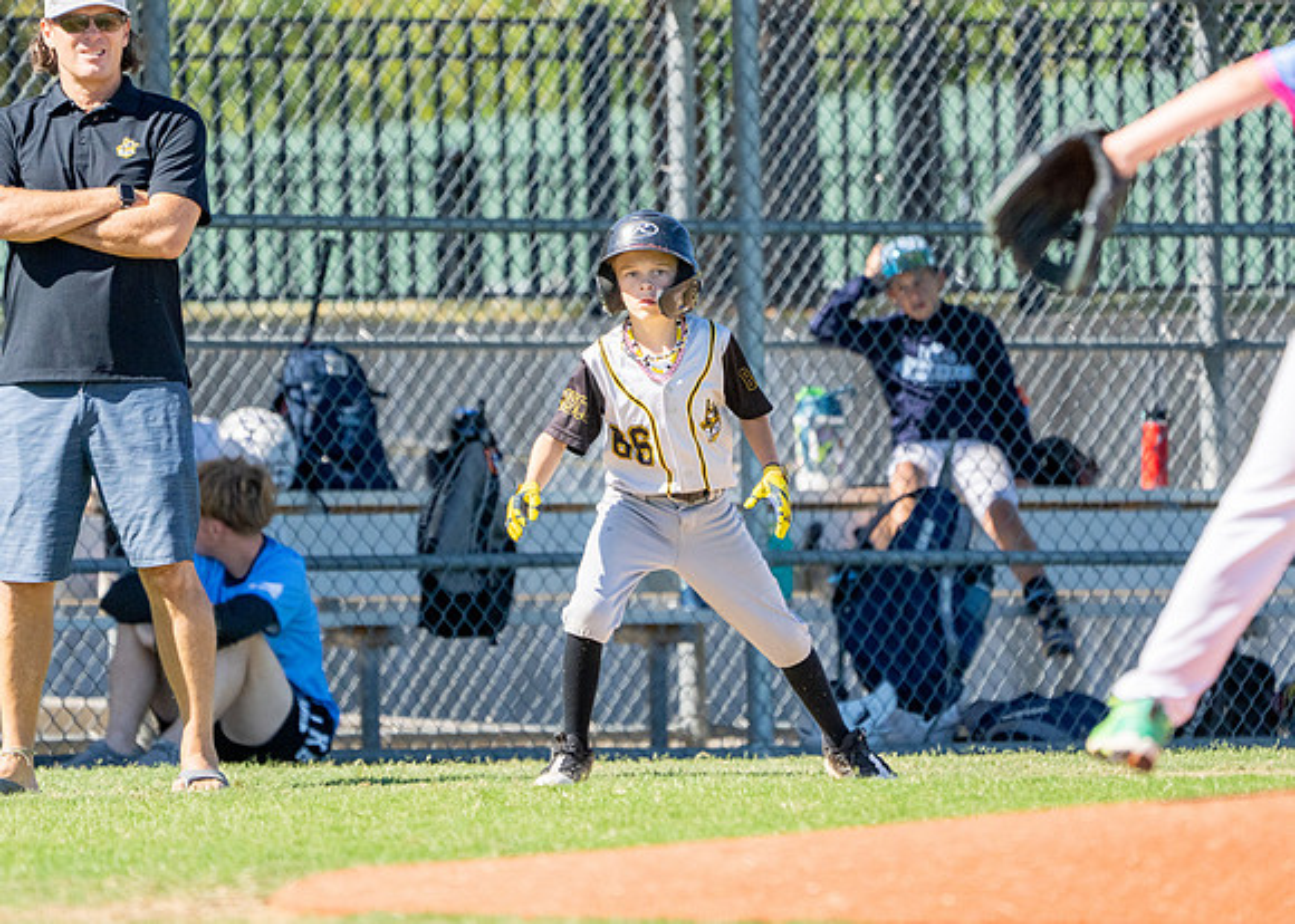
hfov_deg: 4.0
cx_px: 656
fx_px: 18405
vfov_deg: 2.9
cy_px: 376
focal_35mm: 501
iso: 1000
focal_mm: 355
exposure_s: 1/4000
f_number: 5.6
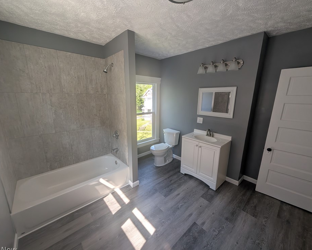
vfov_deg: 92.2
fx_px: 120
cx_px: 155
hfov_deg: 104.8
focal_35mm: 13
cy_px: 125
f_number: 1.7
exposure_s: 1/280
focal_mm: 2.02
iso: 60
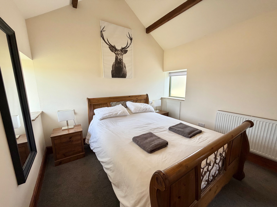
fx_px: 112
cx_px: 138
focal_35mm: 14
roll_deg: +0.1
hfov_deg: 102.1
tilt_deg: -10.7
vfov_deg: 85.7
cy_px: 104
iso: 160
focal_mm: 2.22
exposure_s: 1/121
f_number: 2.2
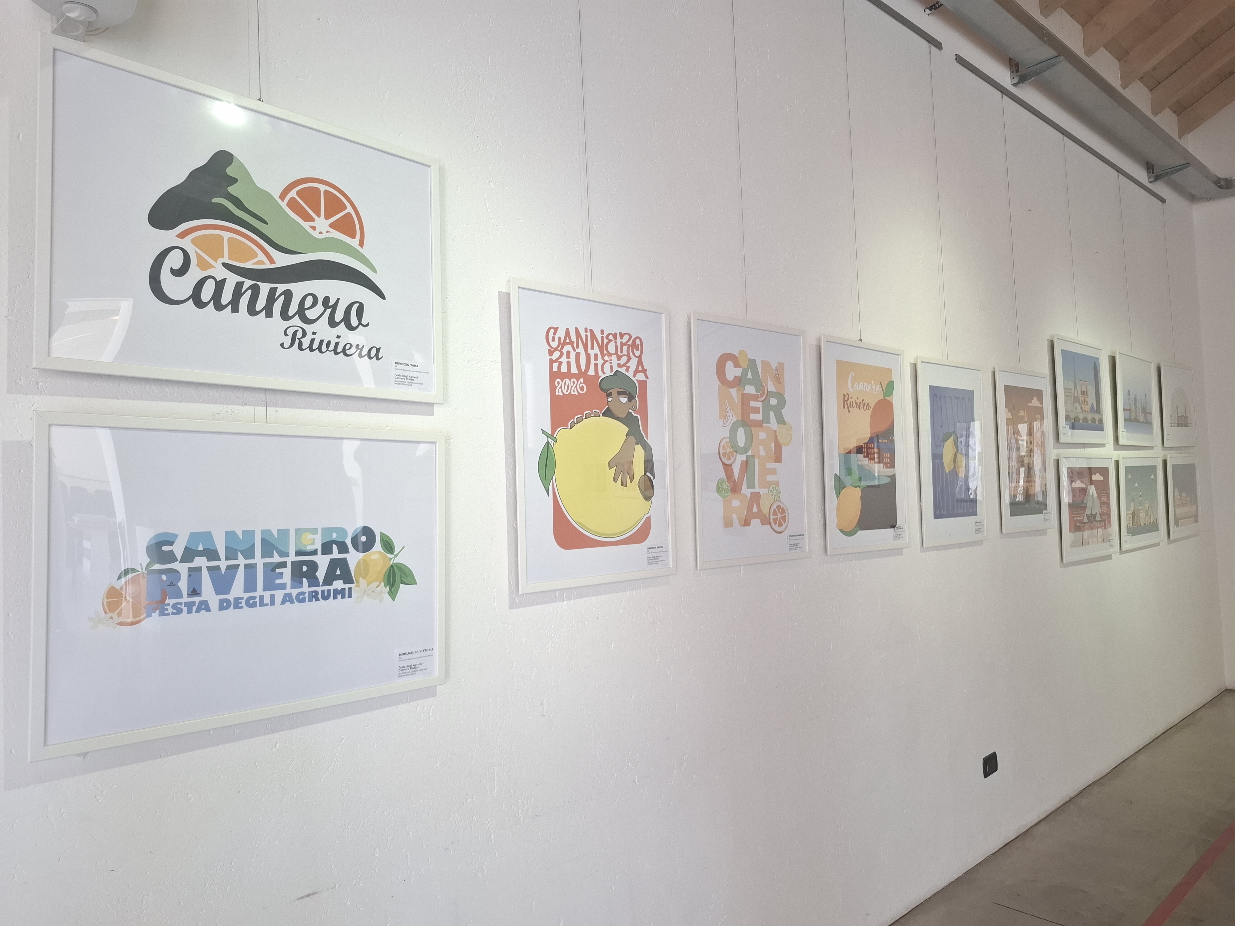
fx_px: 821
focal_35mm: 23
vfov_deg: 58.9
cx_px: 618
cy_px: 463
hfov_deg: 73.9
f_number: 1.8
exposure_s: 1/50
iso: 250
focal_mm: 5.54
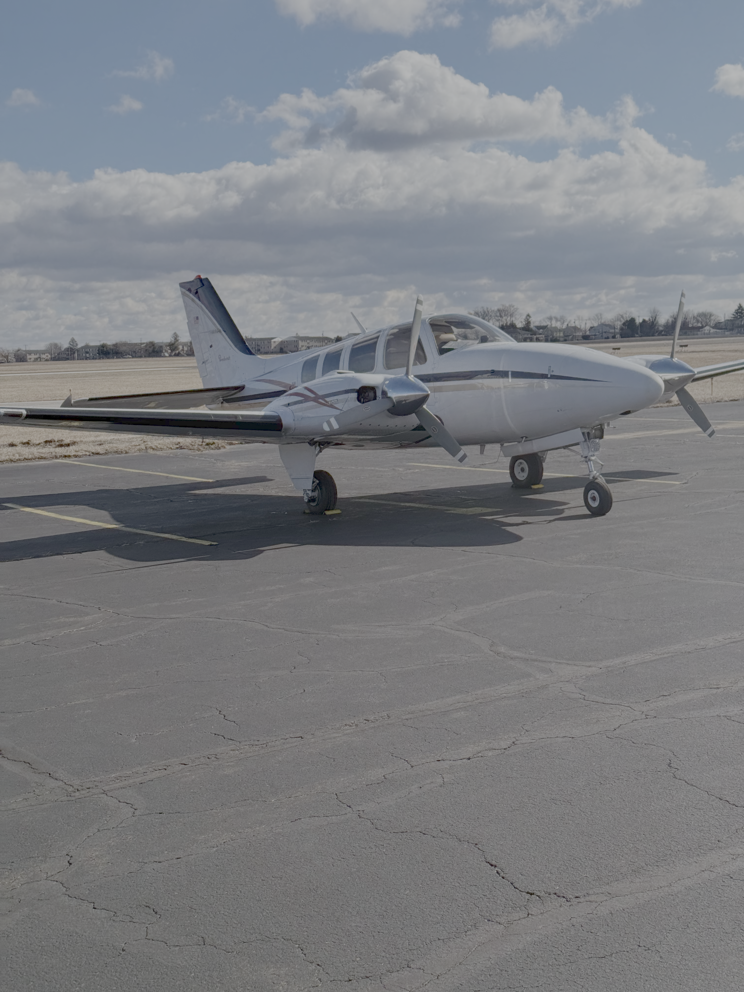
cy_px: 496
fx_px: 1376
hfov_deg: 30.3
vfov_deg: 39.7
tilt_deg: -3.4
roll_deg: +0.9
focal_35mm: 48
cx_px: 372
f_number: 1.78
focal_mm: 6.76
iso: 64
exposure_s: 1/6024
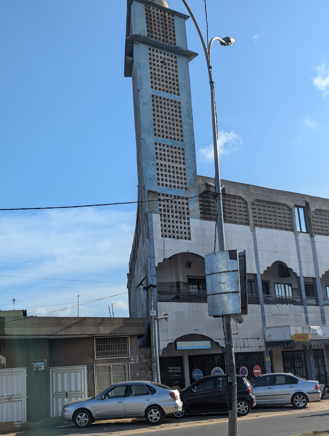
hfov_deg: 30.3
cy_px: 218
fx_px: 607
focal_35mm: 48
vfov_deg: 39.6
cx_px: 164
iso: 48
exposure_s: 1/2618
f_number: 1.85
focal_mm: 6.81
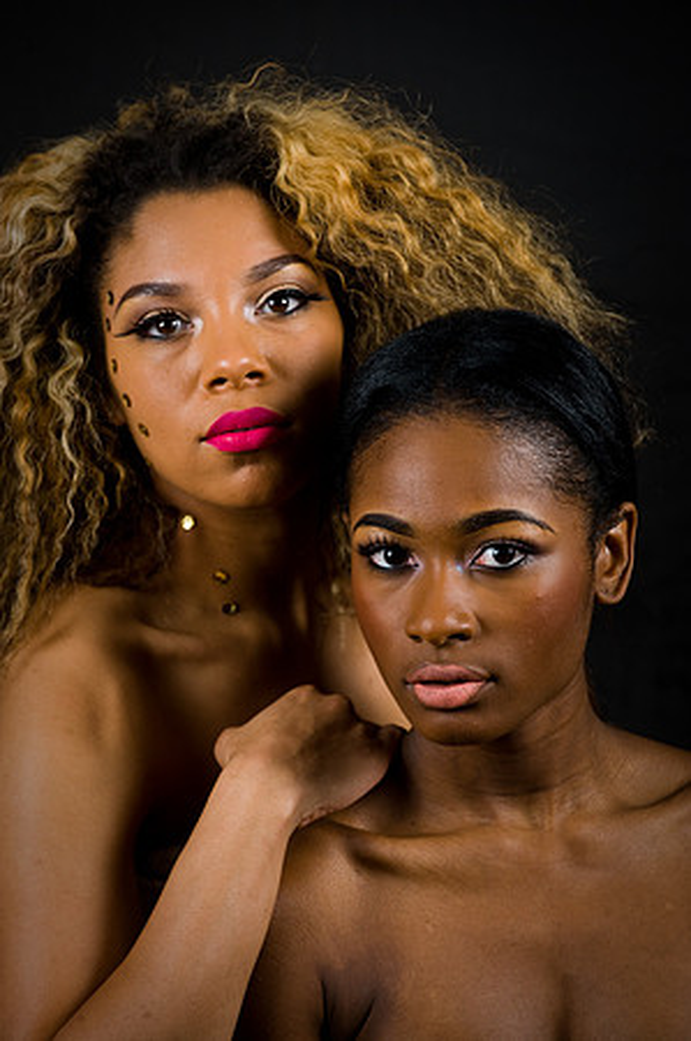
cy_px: 520
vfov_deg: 12.9
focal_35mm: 160
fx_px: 4617
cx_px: 346
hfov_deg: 8.6
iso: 200
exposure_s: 1/125
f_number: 5.6
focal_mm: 160
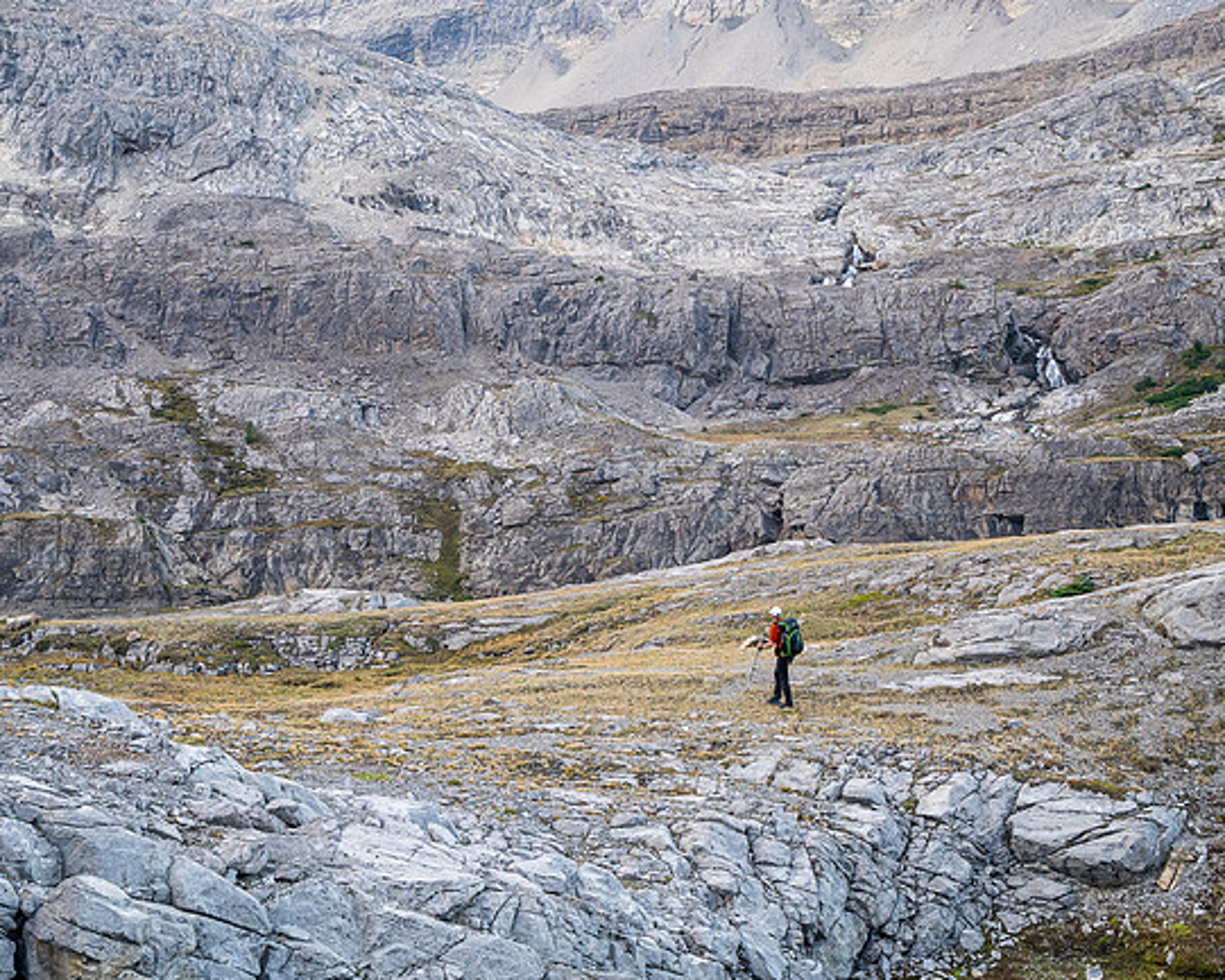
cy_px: 490
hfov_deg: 28.3
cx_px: 577
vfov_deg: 22.8
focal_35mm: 67
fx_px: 2430
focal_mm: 32
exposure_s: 1/80
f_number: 8
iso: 250
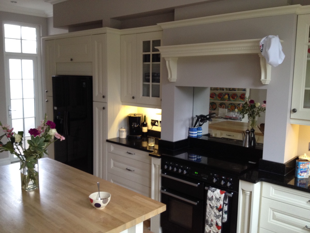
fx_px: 313
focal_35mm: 35
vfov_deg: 40.7
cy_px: 116
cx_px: 155
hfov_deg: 52.6
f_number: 2.4
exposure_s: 1/20
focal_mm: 4.28
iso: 125
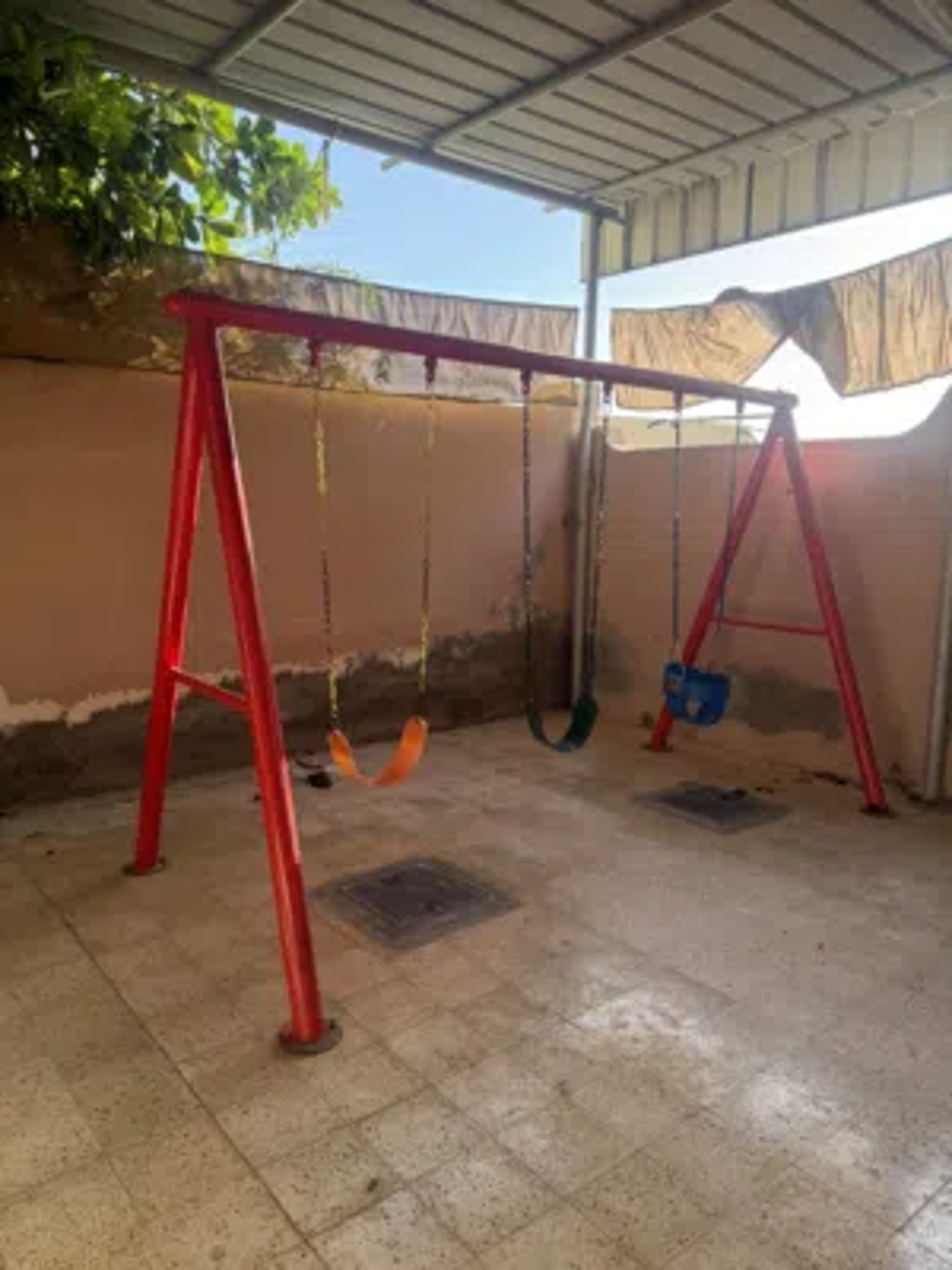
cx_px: 476
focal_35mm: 24
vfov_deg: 71.6
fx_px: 880
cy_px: 635
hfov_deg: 56.8
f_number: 1.78
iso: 100
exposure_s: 1/617
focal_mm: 6.76
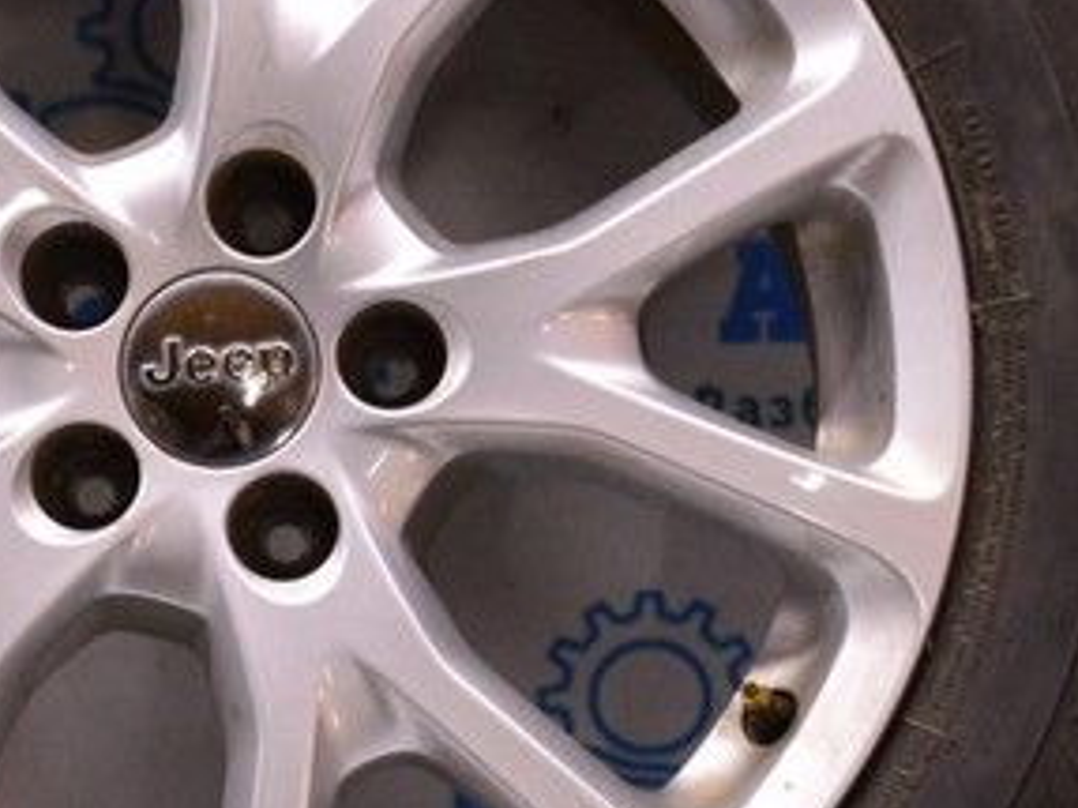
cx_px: 154
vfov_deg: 13.1
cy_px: 359
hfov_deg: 17.2
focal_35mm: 113
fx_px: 3518
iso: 1600
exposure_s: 1/60
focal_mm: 22
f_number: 8
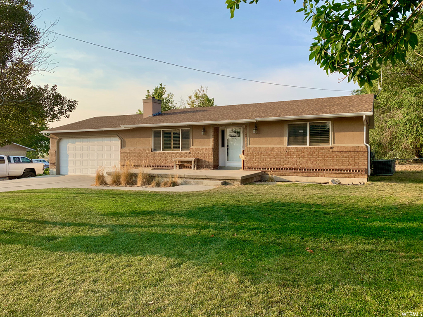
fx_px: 318
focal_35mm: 26
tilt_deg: -1.5
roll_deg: +0.3
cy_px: 158
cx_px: 212
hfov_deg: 67.3
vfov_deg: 53.1
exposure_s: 1/1427
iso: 25
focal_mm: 4.25
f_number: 1.8
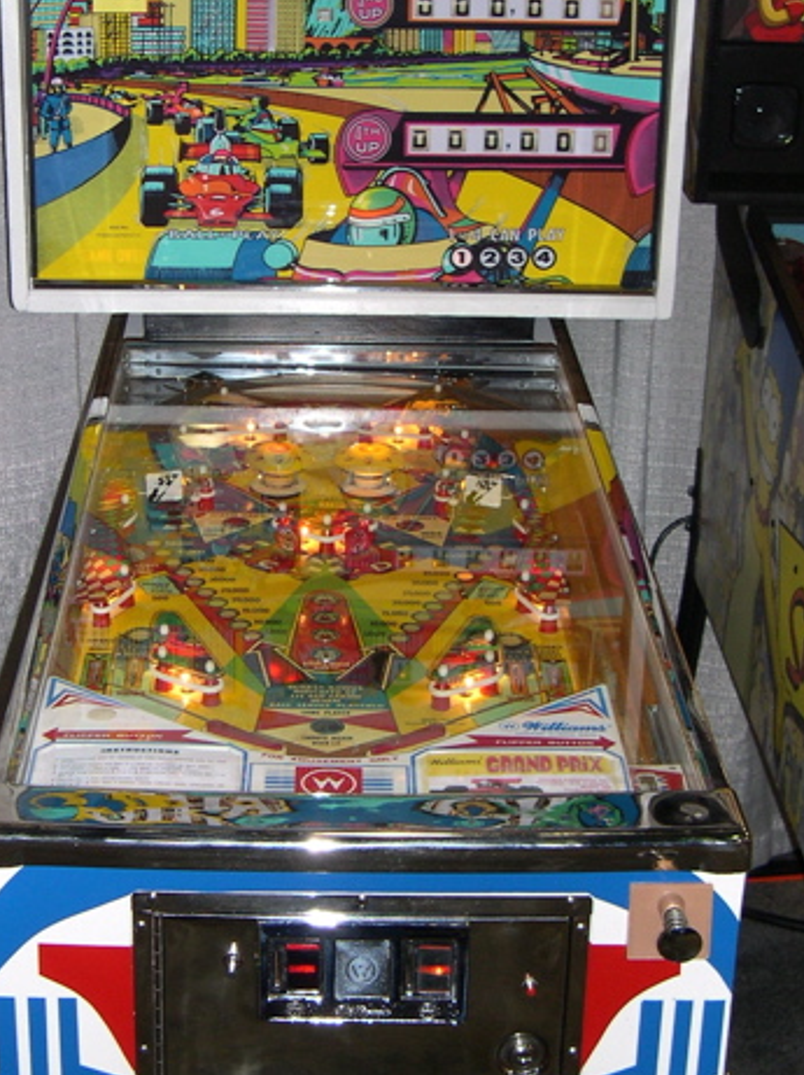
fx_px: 2047
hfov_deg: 22.2
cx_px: 359
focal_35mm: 66
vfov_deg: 29.4
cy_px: 504
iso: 100
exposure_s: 1/60
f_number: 2.8
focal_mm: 8
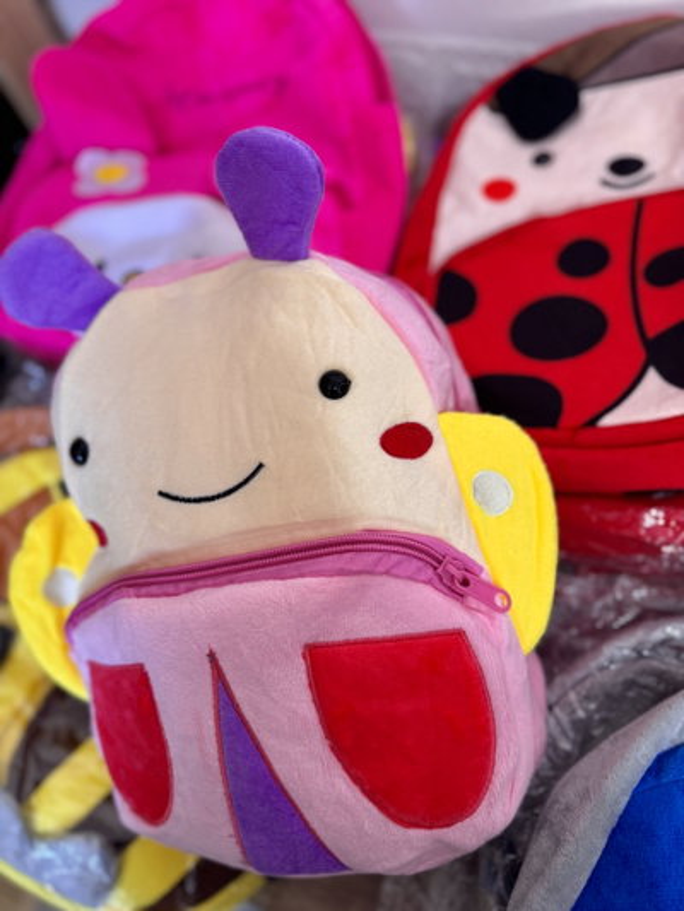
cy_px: 456
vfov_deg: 71.6
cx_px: 342
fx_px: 632
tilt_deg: -63.7
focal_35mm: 24
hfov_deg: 56.8
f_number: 1.78
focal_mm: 6.76
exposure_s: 1/101
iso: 160
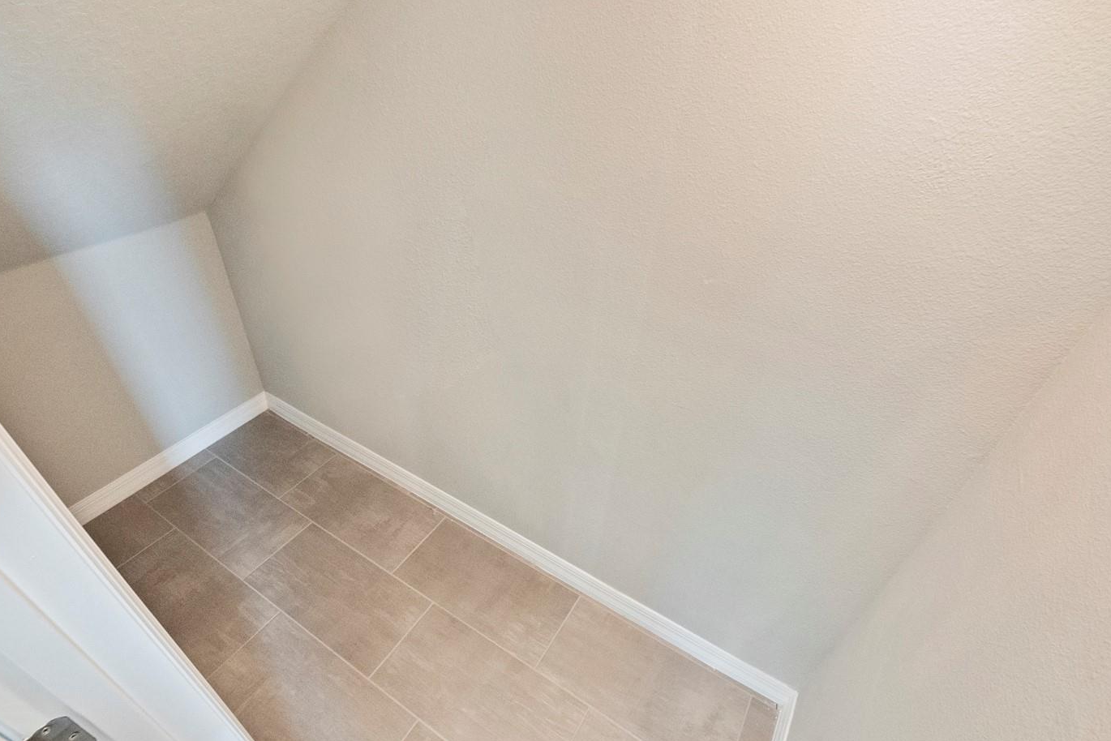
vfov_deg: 70.4
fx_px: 525
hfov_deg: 93.3
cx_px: 549
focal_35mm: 17
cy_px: 394
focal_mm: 7
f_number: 4
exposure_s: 1/60
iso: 1600
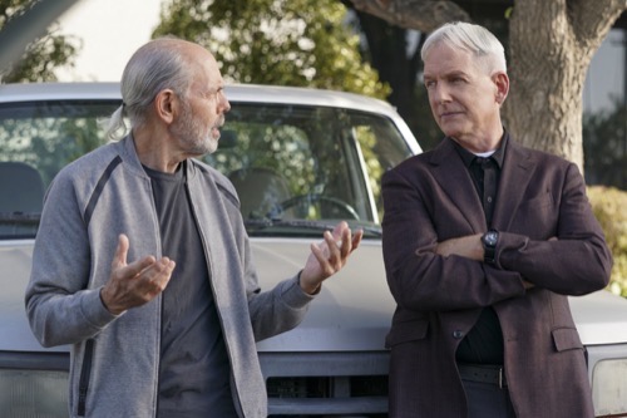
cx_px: 314
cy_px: 209
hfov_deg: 20.8
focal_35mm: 98
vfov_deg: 14.0
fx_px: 1706
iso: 200
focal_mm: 98
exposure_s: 1/250
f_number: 5
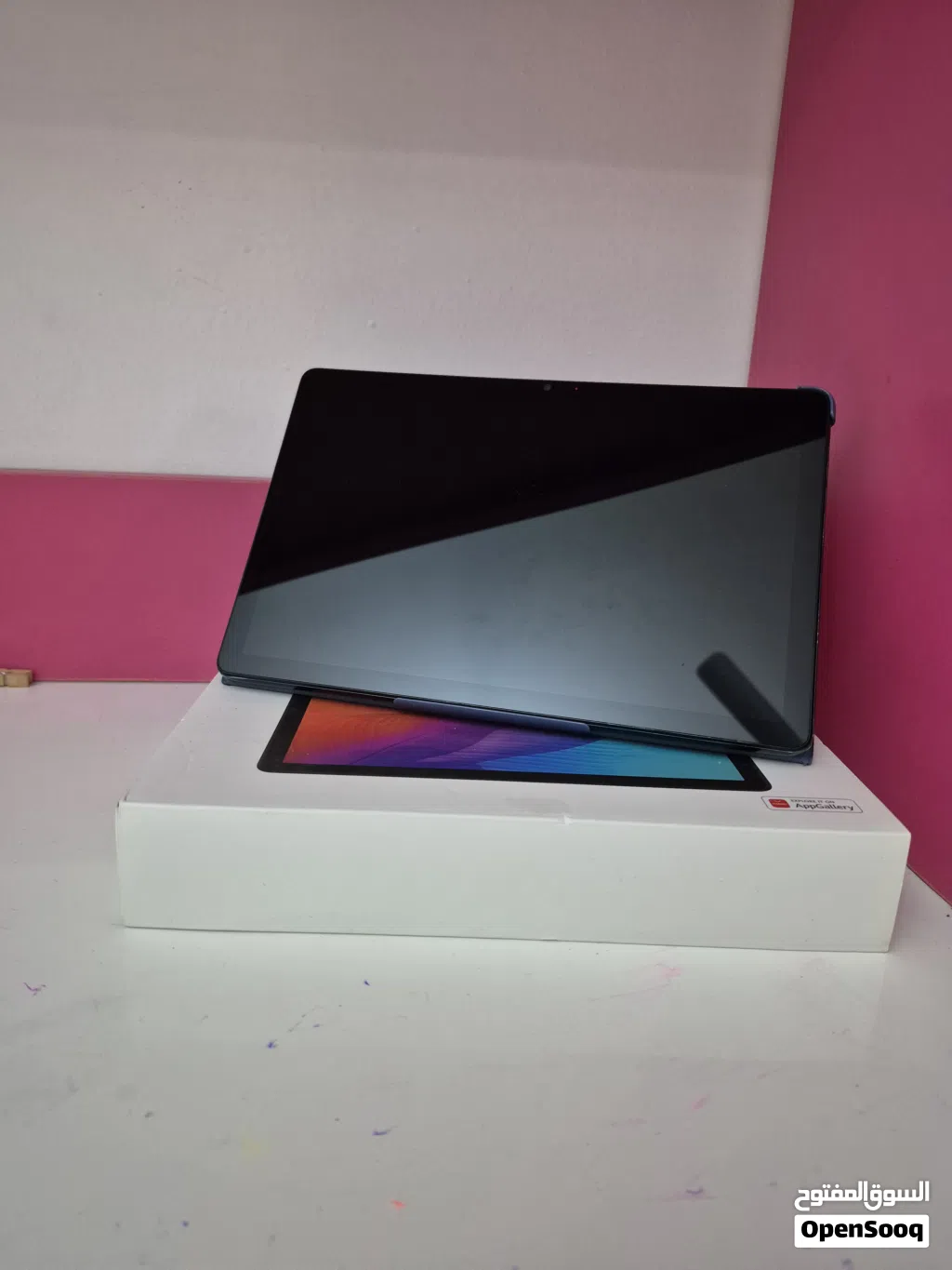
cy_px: 635
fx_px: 843
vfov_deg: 73.9
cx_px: 476
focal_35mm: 23
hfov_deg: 58.9
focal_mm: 5.4
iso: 1000
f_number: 1.8
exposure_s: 1/100
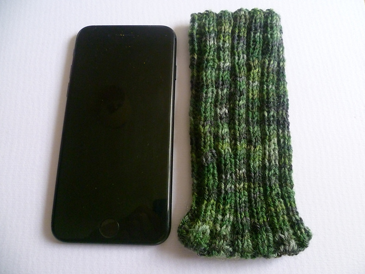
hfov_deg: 63.4
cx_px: 182
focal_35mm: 28
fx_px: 295
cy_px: 137
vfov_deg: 49.7
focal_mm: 5
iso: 500
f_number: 2.8
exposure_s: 1/60
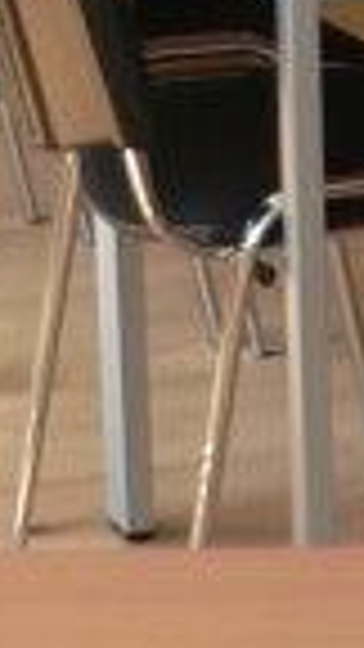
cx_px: 544
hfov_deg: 4.6
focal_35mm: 261
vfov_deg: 8.0
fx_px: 4478
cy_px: -500
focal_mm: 6
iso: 100
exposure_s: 1/60
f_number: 3.3
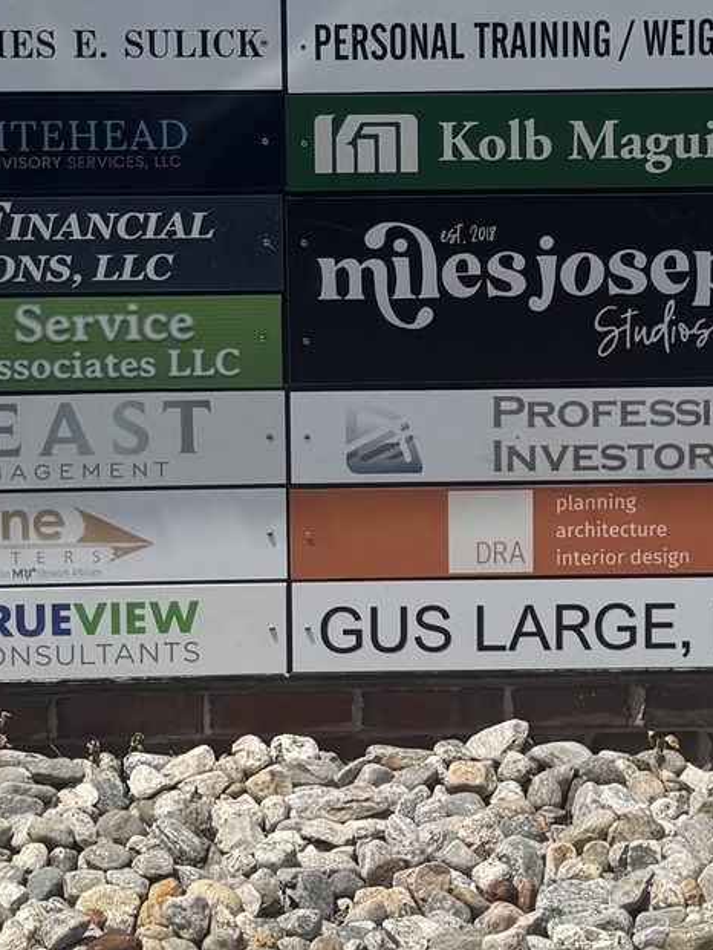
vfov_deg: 21.8
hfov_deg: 16.6
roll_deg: +1.6
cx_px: 425
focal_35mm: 89
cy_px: 243
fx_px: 2443
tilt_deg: -7.9
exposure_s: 1/6410
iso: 80
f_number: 1.78
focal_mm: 6.76
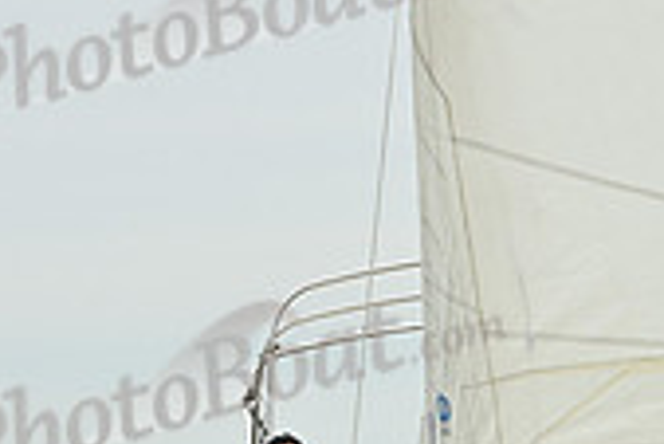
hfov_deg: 6.5
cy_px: 532
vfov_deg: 4.3
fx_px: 5833
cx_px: 711
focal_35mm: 316
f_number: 10
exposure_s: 1/800
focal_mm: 92
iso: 320
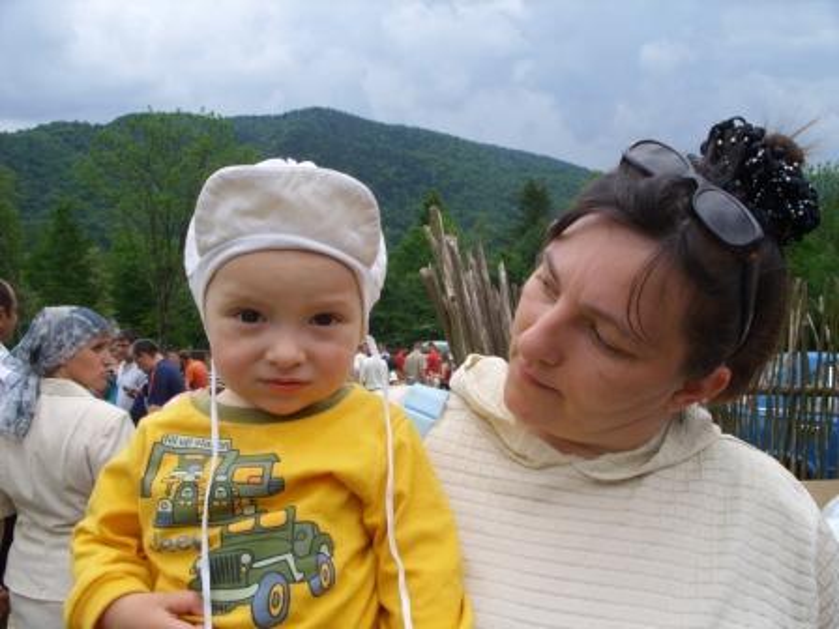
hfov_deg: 49.0
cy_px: 314
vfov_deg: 37.7
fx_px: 921
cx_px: 420
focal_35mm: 38
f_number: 7.4
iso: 50
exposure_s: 1/109
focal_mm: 7.8
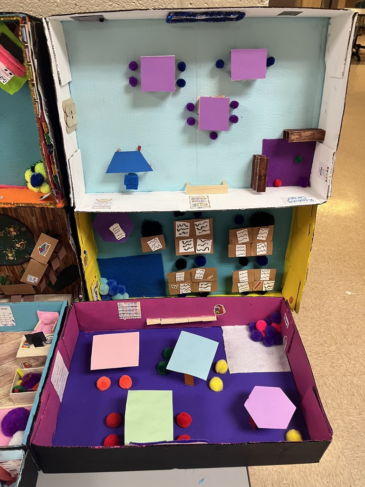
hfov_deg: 53.1
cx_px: 182
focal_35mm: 26
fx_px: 366
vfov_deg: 67.3
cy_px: 244
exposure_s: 1/60.2
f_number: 1.6
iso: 160
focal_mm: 5.1
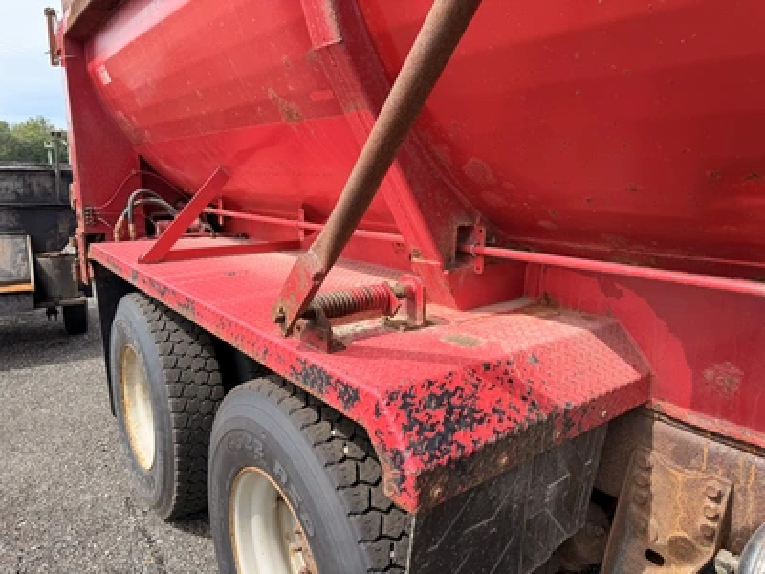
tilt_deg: -9.1
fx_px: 530
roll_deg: -2.1
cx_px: 382
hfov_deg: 71.6
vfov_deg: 56.8
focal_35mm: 24
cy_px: 287
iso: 80
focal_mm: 6.76
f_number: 1.78
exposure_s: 1/1174
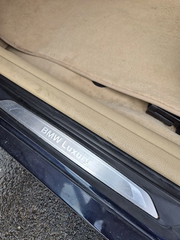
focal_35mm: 23
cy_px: 120
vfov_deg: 73.9
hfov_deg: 58.9
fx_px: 159
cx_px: 90
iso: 25
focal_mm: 5.4
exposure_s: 1/67.1
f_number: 1.8
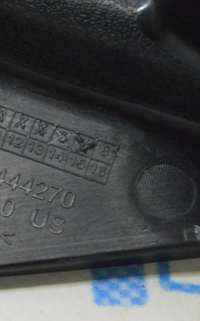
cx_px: -32
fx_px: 1363
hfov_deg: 8.3
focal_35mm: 156
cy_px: 134
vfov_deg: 13.4
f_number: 20
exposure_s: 1/15
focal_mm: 55
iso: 6400
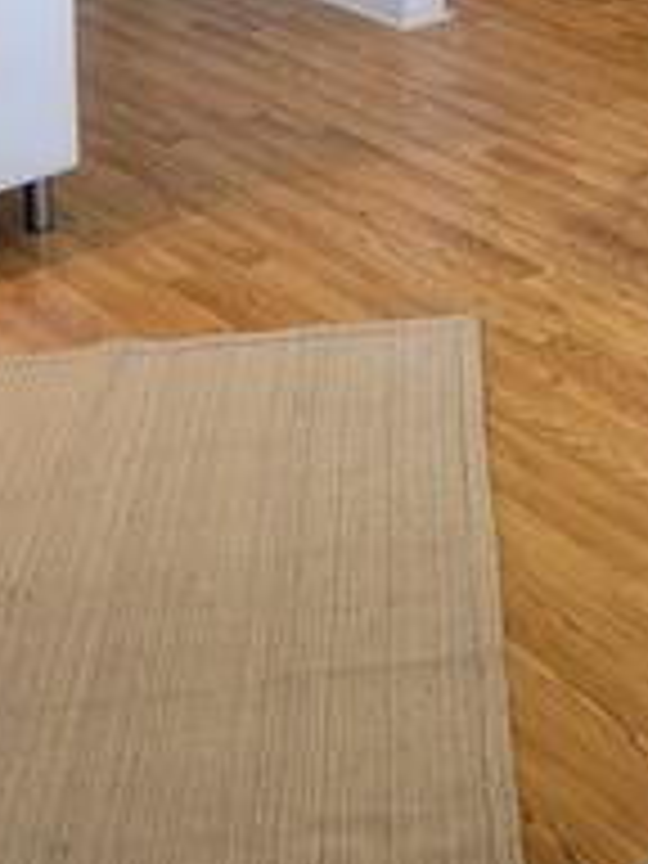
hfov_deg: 19.7
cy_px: -281
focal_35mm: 72
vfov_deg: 23.6
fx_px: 1797
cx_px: 684
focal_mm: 5.4
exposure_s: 1/119
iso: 160
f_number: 1.8
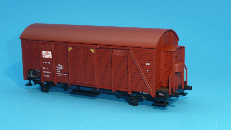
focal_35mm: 68
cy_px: 74
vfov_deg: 17.7
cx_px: 115
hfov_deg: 31.0
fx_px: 417
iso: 100
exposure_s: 1/30
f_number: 4.5
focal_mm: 10.2
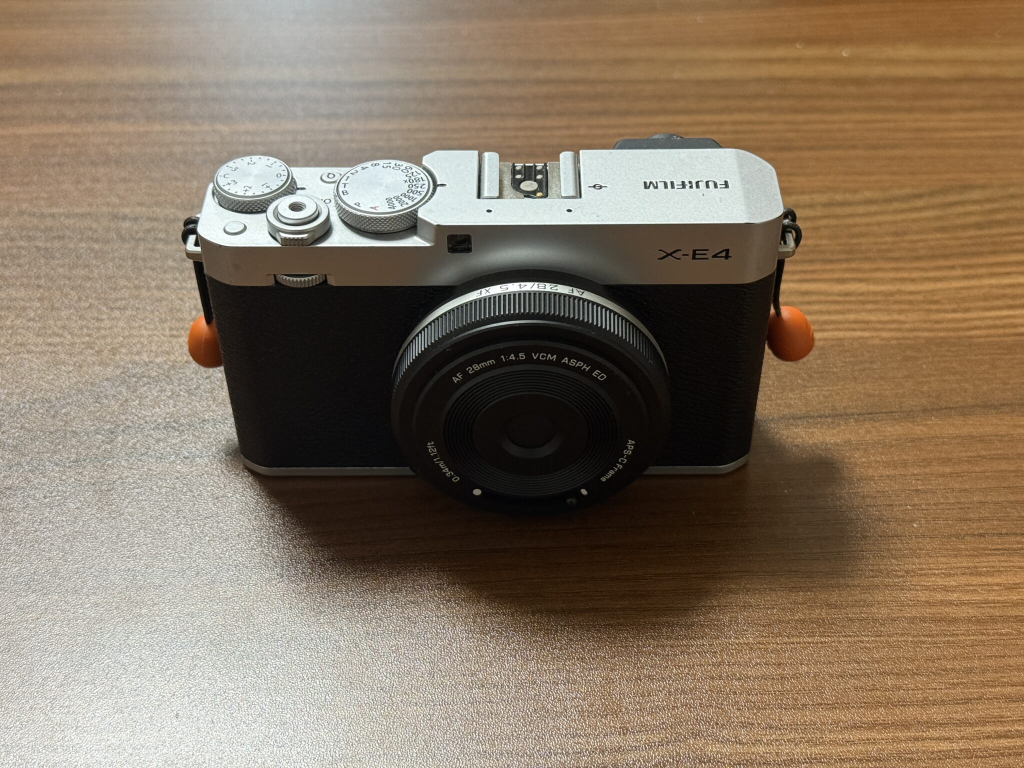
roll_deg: +1.0
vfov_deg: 30.3
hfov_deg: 39.7
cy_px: 384
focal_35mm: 48
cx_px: 512
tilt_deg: -41.6
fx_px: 1420
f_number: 1.78
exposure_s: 1/50
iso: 160
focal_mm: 6.76
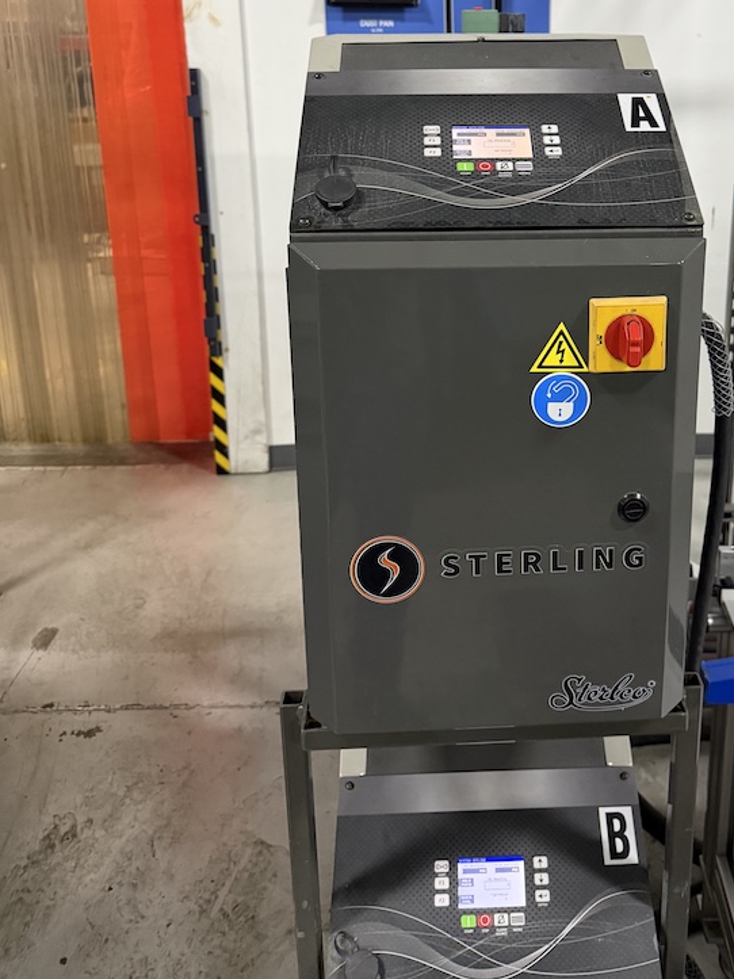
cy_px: 288
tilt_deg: -14.1
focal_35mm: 34
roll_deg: +0.3
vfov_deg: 52.4
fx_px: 962
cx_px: 508
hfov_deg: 41.1
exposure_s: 1/60
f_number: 1.78
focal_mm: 6.76
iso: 500
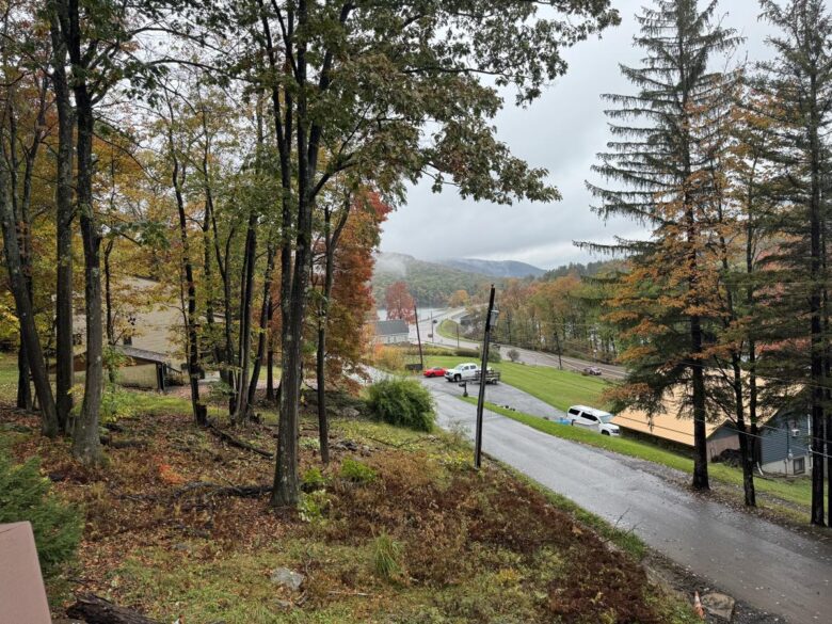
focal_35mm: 24
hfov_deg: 71.6
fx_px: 577
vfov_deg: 56.8
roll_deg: +3.1
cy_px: 312
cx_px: 416
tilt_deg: -2.5
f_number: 1.78
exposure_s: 1/340
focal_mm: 6.86
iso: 80
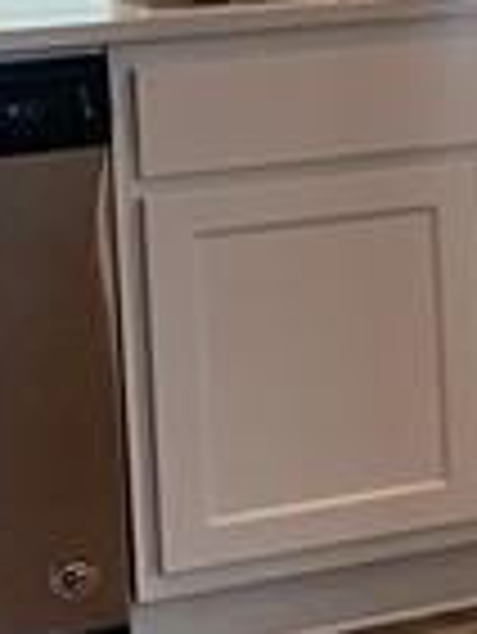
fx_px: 3467
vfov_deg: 10.3
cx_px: 2174
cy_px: -117
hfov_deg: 6.0
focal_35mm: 189
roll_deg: +0.0
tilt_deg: -3.1
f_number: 1.8
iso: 100
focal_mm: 4.25
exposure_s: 1/102
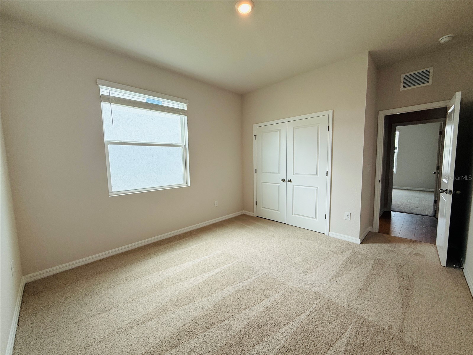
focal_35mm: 14
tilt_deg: -4.8
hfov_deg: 102.1
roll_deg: +0.8
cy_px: 178
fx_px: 191
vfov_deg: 85.7
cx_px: 236
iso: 64
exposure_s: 1/118
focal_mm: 2.22
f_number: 2.2
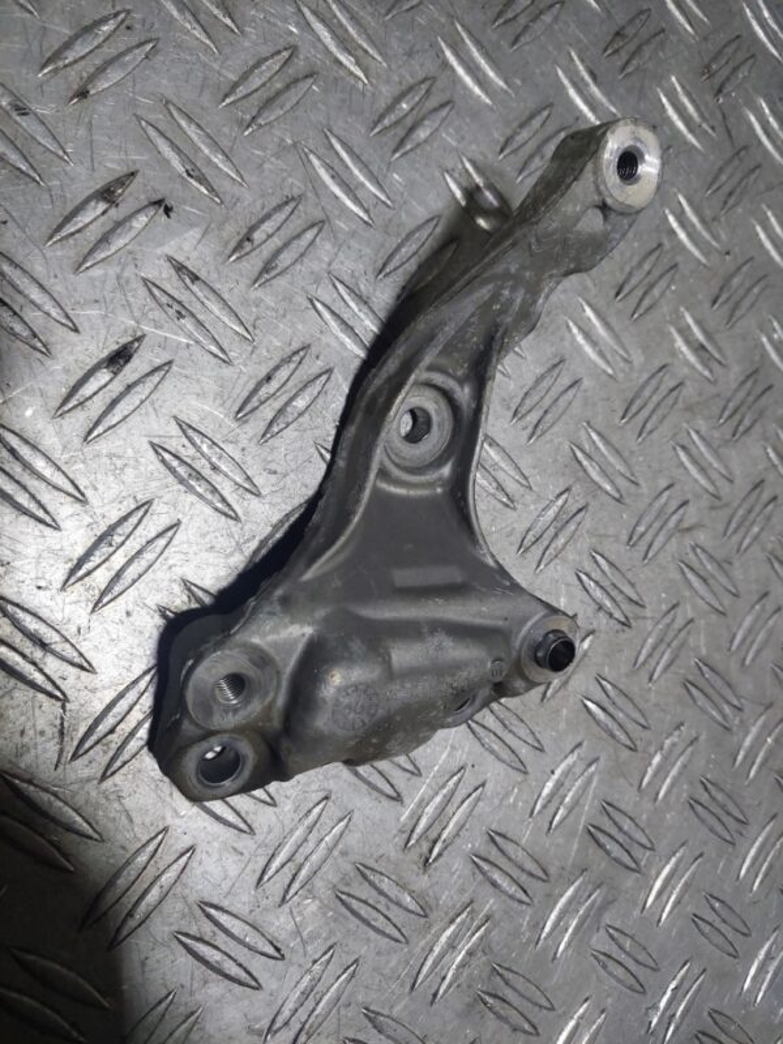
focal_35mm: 25
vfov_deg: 69.4
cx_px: 392
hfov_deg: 54.9
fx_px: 754
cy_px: 522
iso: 125
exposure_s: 1/100
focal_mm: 5.23
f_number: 1.8
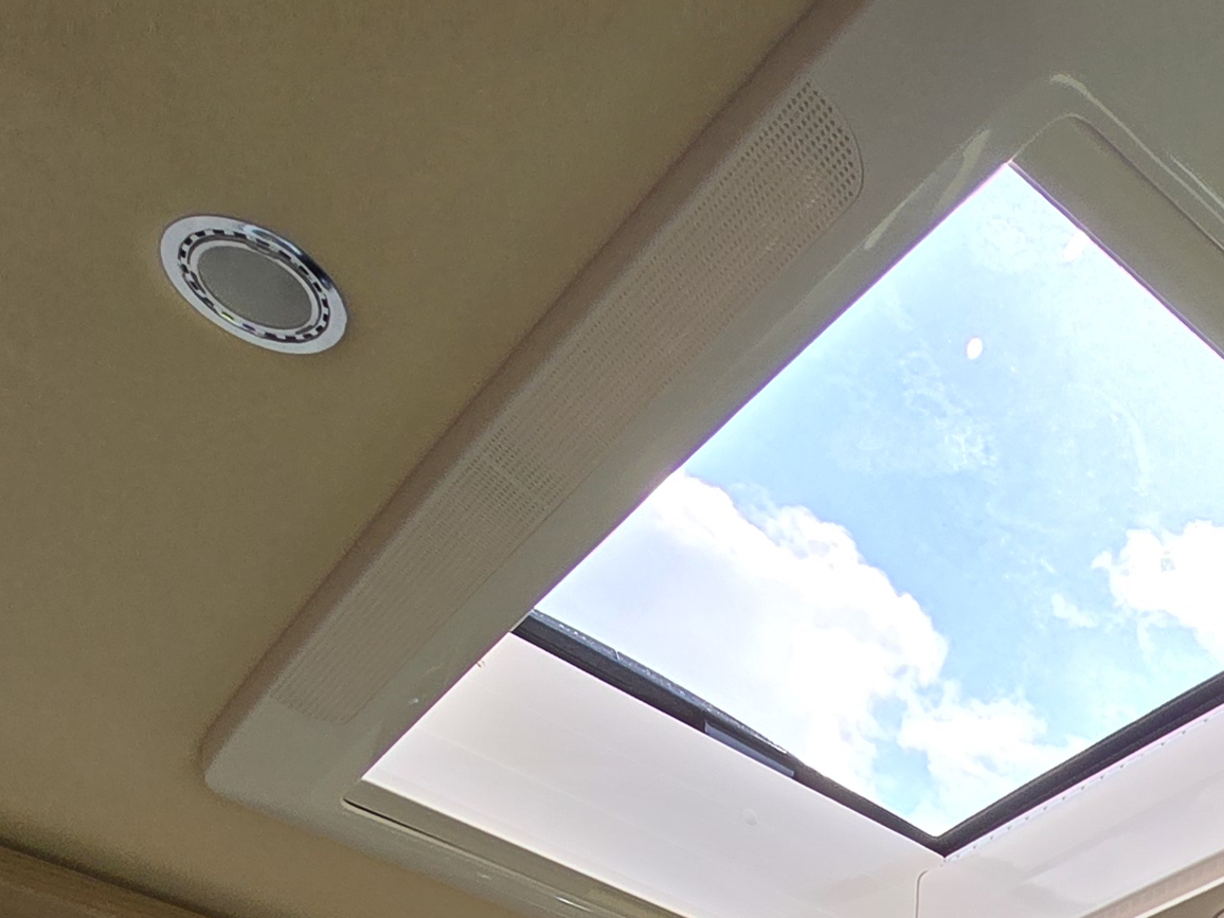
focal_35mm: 45
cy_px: 1564
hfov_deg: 37.7
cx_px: 1211
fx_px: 1591
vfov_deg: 22.4
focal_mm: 2.2
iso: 50
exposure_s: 1/563
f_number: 2.2
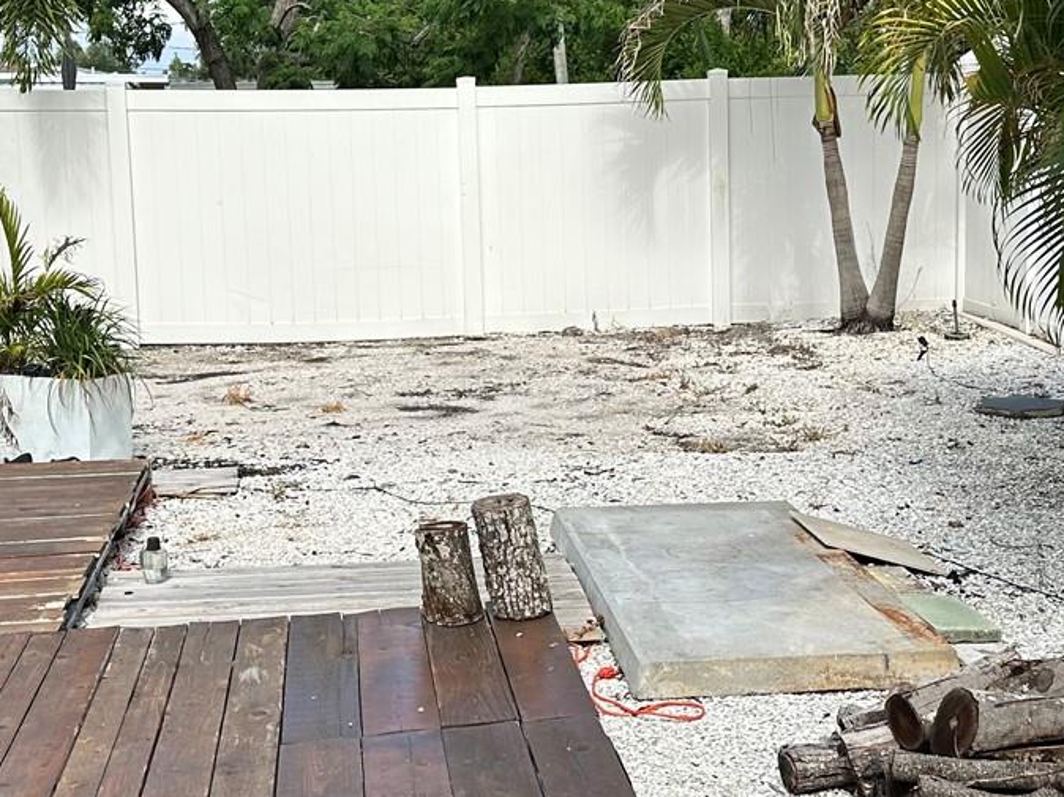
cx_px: 579
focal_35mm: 57
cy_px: 335
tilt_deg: -7.0
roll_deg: +0.9
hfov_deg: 33.8
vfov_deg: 25.6
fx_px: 1751
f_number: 1.78
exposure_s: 1/4016
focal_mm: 6.86
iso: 80
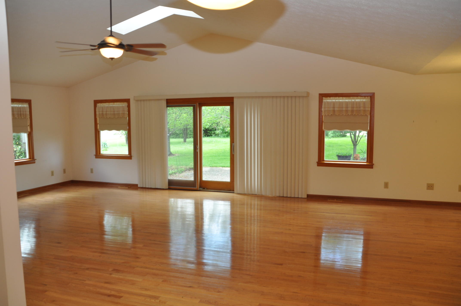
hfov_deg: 62.0
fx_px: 384
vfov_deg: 43.5
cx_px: 230
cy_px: 153
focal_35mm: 30
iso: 400
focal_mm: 20
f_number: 4.5
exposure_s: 1/80
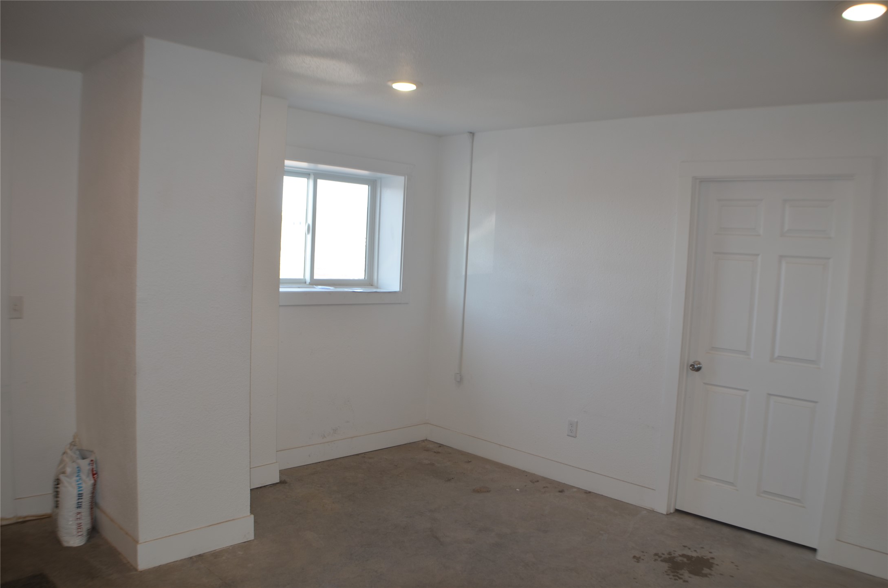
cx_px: 444
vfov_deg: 36.7
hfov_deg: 53.2
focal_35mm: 36
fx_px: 886
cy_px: 294
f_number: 4.5
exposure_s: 1/30
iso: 100
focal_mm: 24
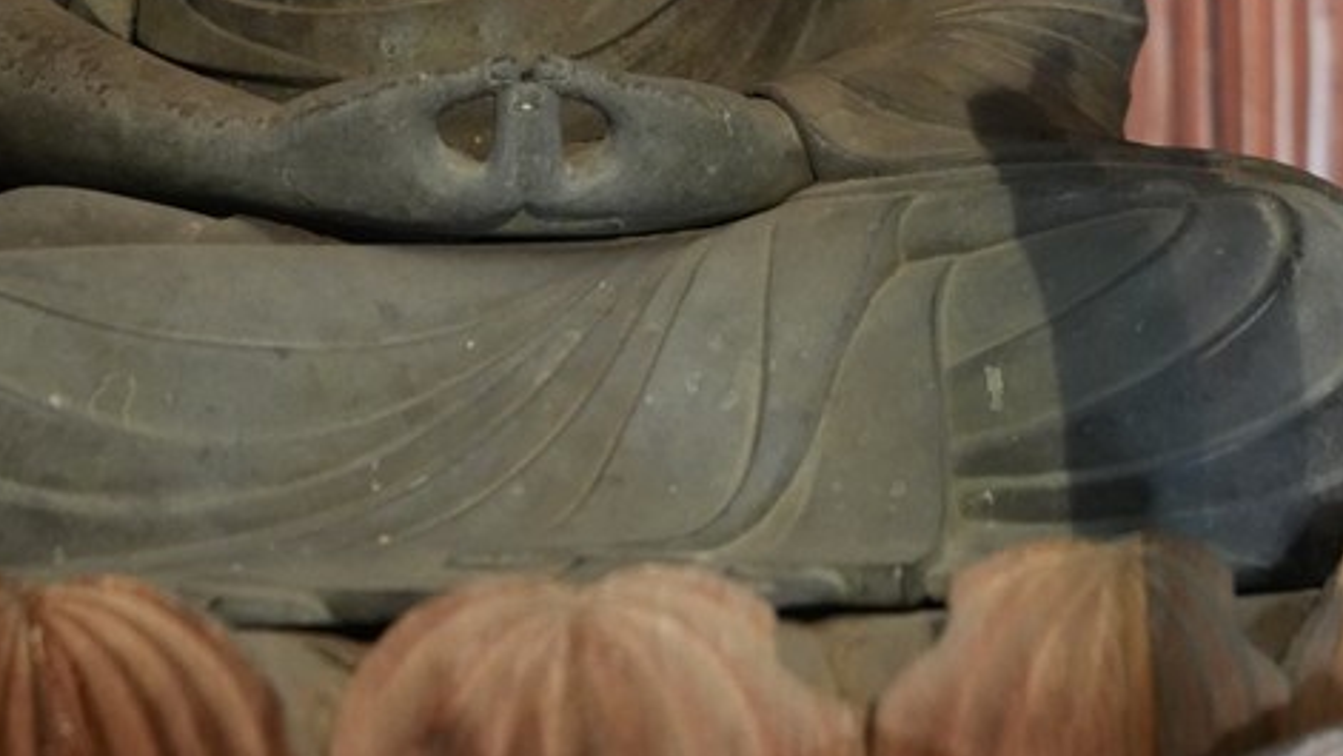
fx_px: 4131
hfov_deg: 18.5
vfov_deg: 9.9
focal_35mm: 116
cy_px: -636
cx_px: 562
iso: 8000
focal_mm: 51
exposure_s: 1/60
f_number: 5
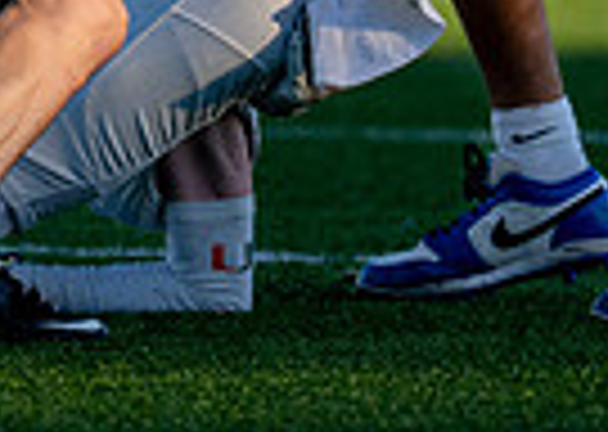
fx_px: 24949
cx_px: -70
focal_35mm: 1447
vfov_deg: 1.0
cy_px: -518
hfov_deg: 1.4
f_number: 2.8
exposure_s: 1/2500
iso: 200
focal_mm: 200
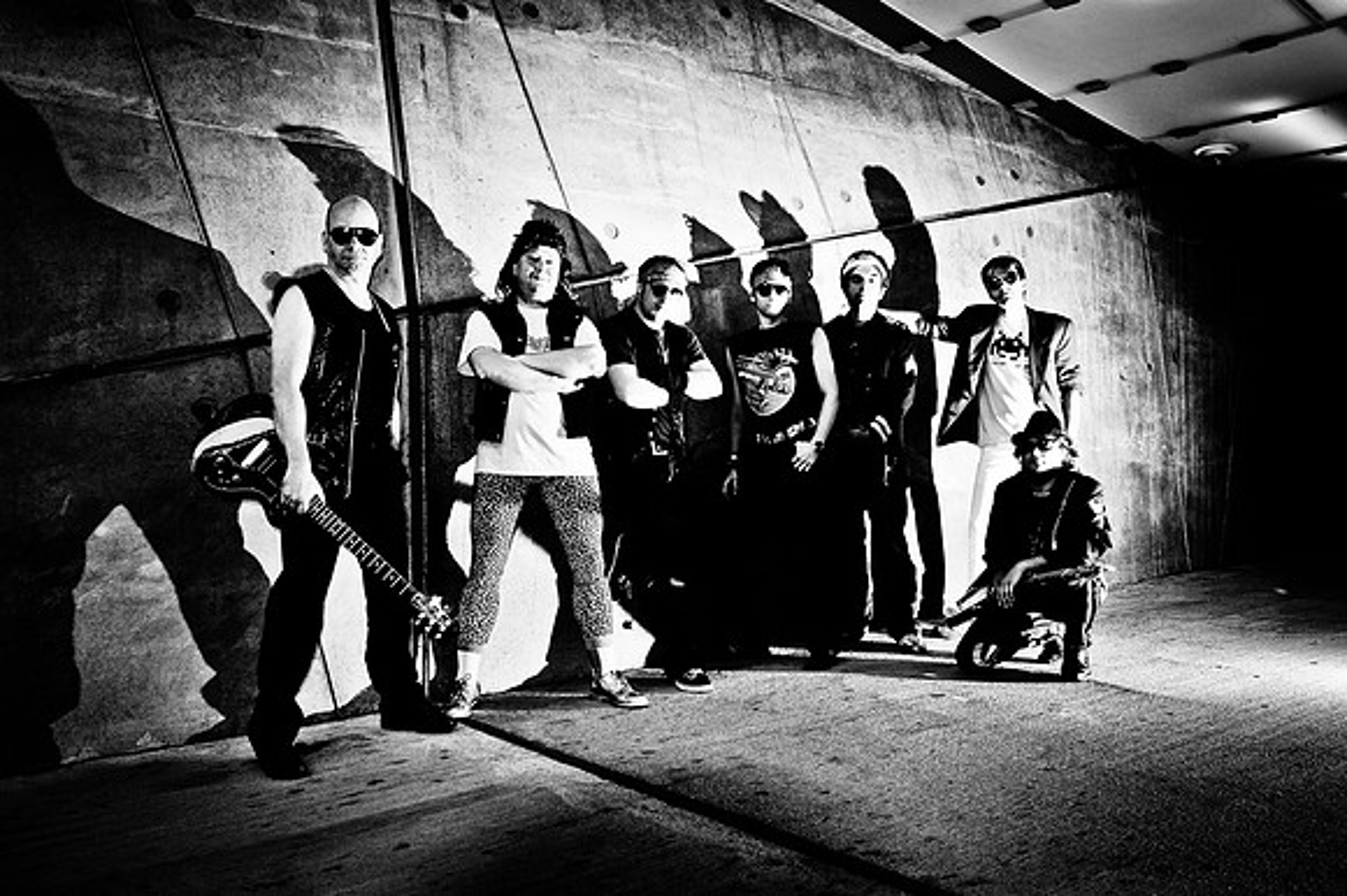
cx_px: 674
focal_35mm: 31
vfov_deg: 42.3
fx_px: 1159
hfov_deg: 60.3
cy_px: 448
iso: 640
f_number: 10
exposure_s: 1/80
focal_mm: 31
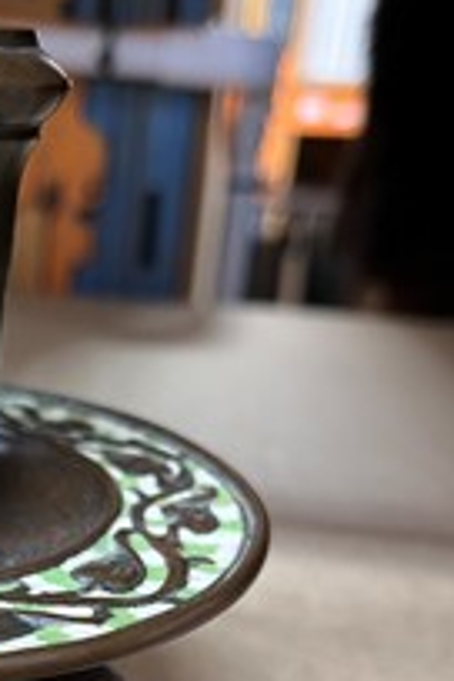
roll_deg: -1.7
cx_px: -30
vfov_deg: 36.2
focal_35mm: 53
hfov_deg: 24.1
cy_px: 551
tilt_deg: -25.5
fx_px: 1003
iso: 250
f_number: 1.6
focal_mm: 5.1
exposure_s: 1/50
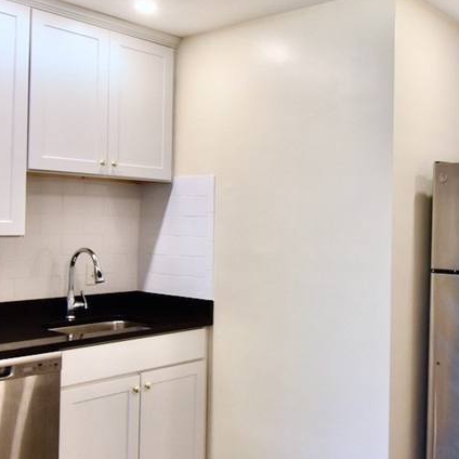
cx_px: 301
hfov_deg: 41.4
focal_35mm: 40
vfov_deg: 41.8
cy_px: 208
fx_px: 600
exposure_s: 1/125
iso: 800
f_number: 5.6
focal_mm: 13
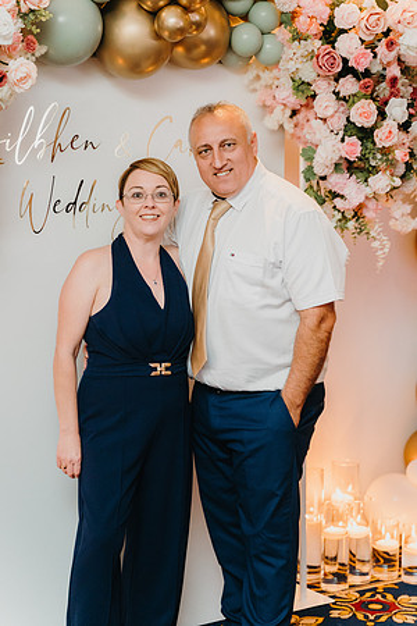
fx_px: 1303
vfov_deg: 27.0
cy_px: 313
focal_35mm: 75
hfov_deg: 18.2
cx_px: 208
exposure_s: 1/160
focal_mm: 75
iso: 3200
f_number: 2.8
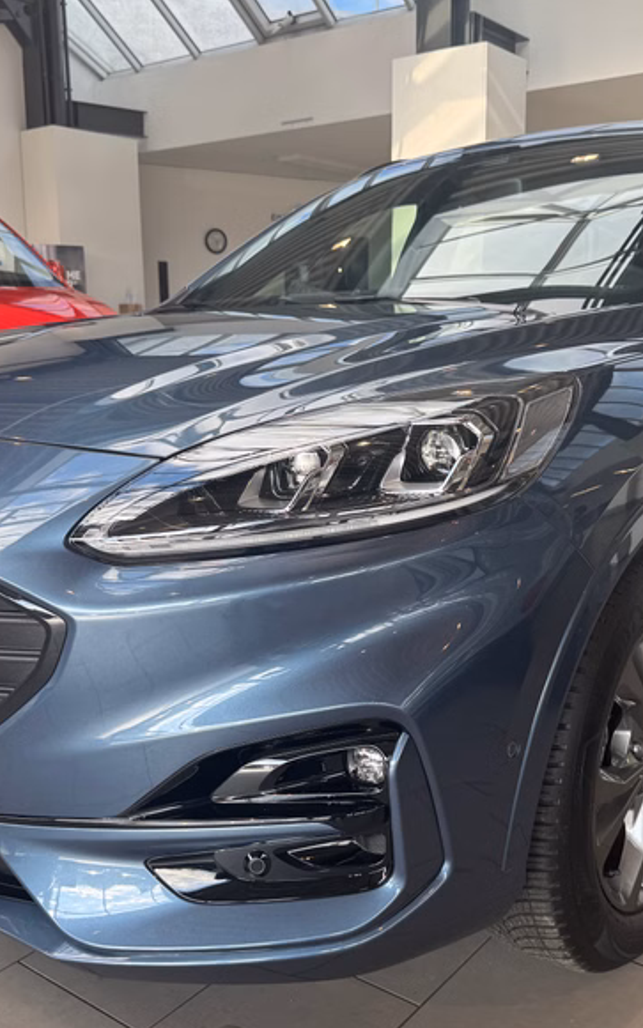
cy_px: 513
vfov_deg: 55.3
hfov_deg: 36.3
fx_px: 982
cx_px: 344
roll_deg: +0.2
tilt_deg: -11.1
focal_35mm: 35
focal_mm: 6.76
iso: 64
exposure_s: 1/241
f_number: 1.78
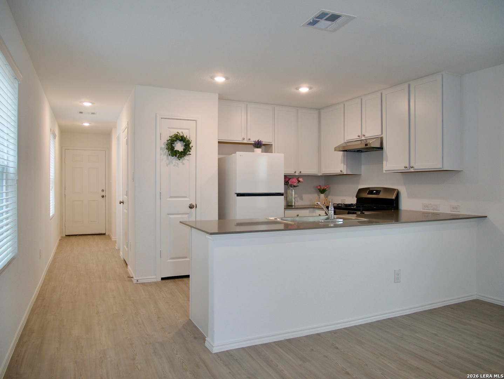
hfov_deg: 71.6
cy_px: 190
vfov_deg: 56.9
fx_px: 350
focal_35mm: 24
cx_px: 252
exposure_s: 1/60
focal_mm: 12
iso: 200
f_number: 3.5
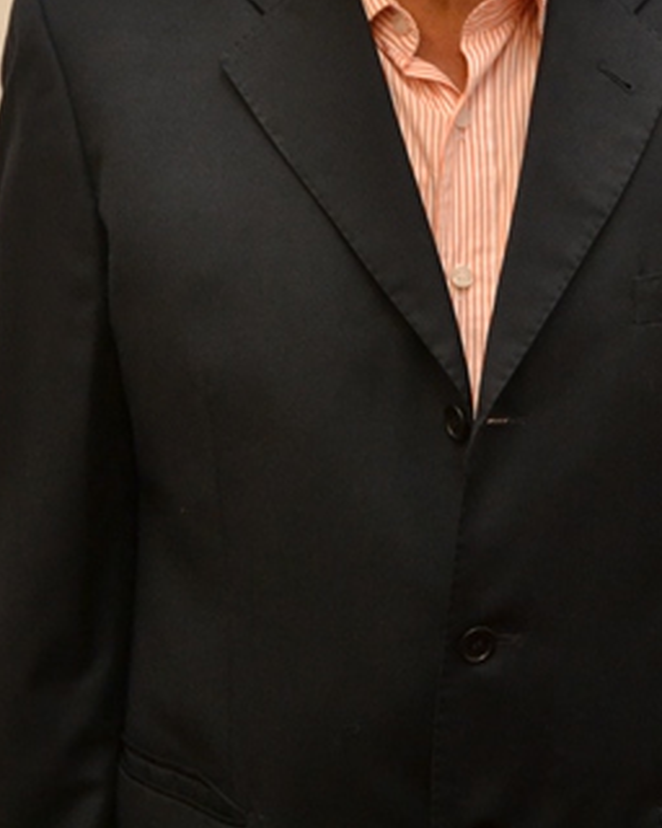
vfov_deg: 16.0
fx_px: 2865
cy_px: -67
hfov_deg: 13.2
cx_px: 454
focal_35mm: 117
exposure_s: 1/60
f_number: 4.5
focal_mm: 38
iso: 1600
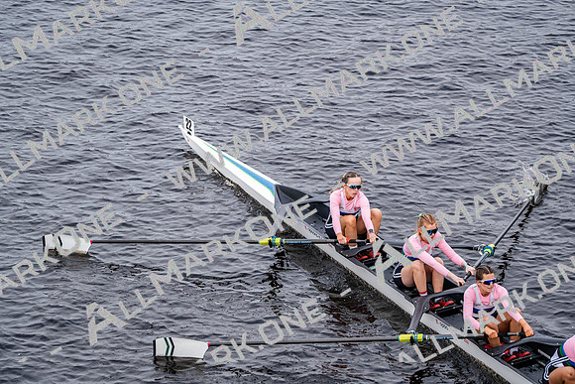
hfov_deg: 10.3
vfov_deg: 6.9
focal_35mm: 200
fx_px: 3195
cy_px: 192
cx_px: 288
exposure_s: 1/2000
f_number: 2.8
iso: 320
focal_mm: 200
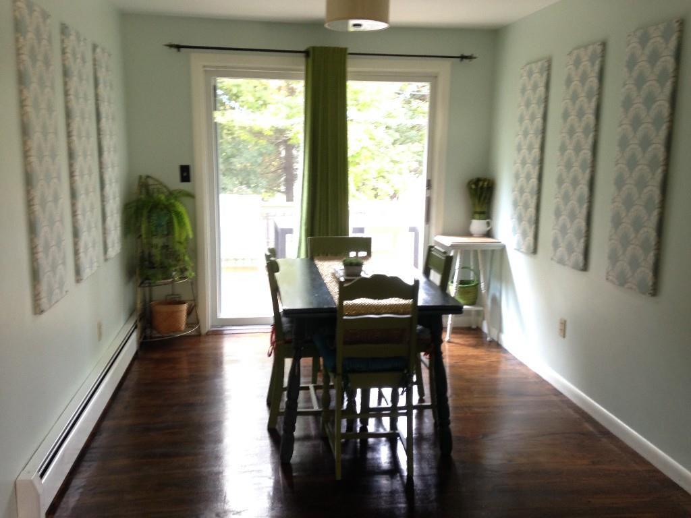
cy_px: 259
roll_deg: -1.3
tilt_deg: -10.2
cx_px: 346
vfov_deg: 42.9
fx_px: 659
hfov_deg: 55.4
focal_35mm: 33
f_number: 2.4
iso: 100
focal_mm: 4.12
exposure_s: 1/20
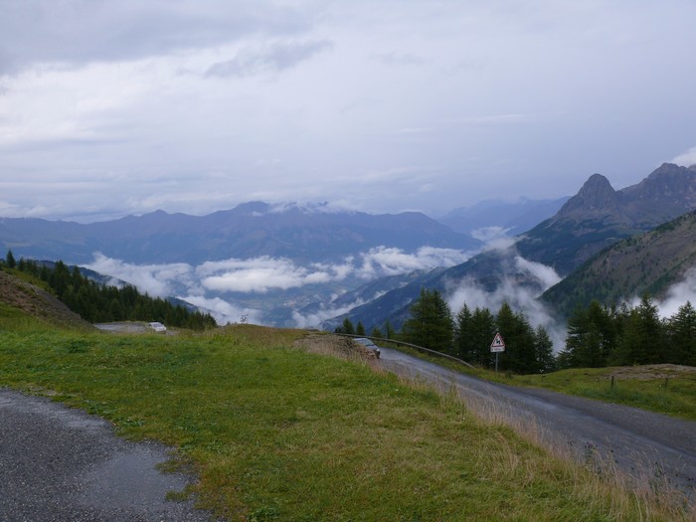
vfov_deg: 40.7
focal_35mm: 35
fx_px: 704
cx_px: 348
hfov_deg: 52.6
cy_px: 261
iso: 100
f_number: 6.3
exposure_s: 1/500
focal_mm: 7.4
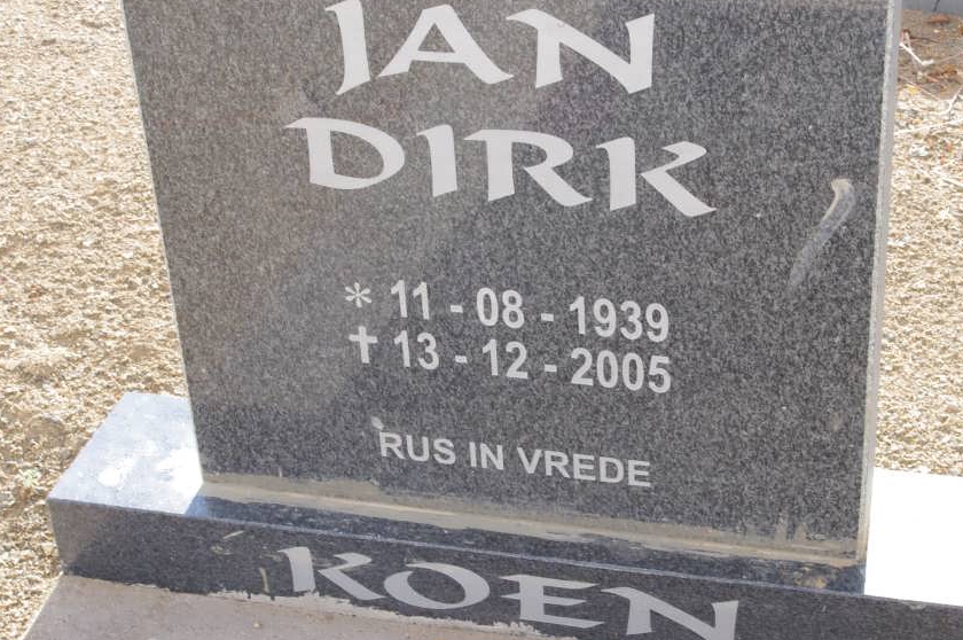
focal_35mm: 70
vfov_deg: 19.4
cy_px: 356
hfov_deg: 28.9
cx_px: 509
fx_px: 1870
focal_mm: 32.5
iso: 800
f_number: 11
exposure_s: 1/125
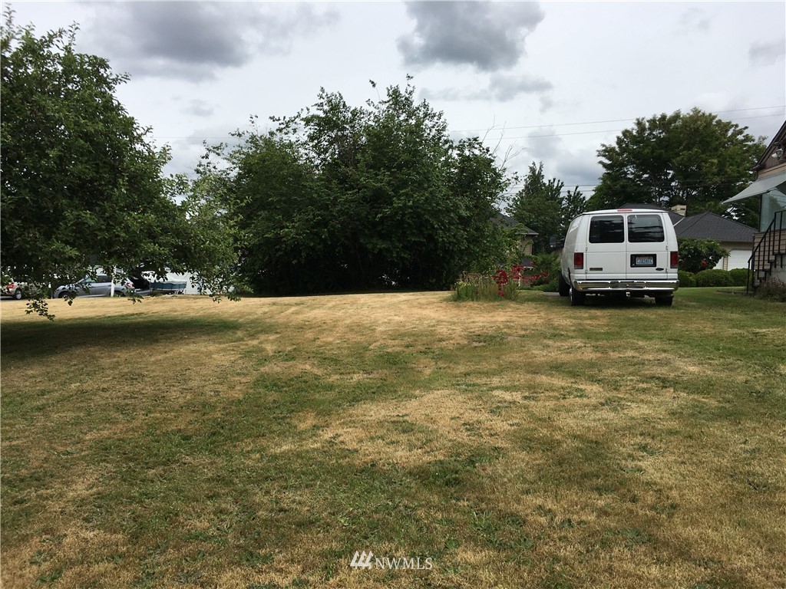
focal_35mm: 29
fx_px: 658
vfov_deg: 48.2
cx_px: 393
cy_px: 294
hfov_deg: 61.7
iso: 25
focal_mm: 4.15
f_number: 2.2
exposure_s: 1/1923
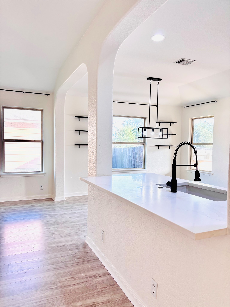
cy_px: 154
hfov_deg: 53.1
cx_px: 115
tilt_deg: -2.0
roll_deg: -1.3
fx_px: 230
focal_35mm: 26
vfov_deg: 67.3
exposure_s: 1/120
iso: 64
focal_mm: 5.96
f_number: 1.6
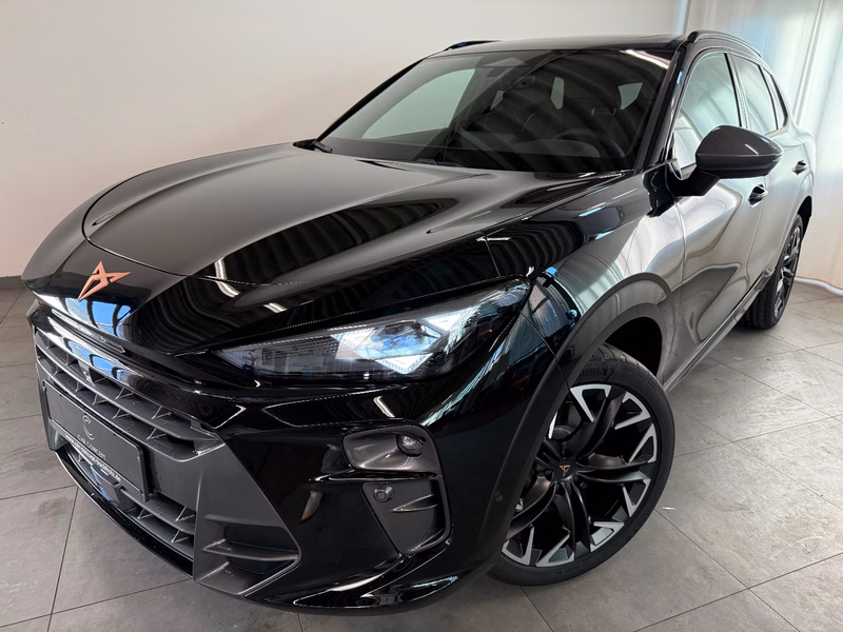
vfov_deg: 56.8
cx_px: 422
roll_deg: -1.0
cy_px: 316
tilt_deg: -20.3
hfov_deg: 71.6
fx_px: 584
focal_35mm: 24
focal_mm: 6.76
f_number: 1.78
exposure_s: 1/222
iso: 400
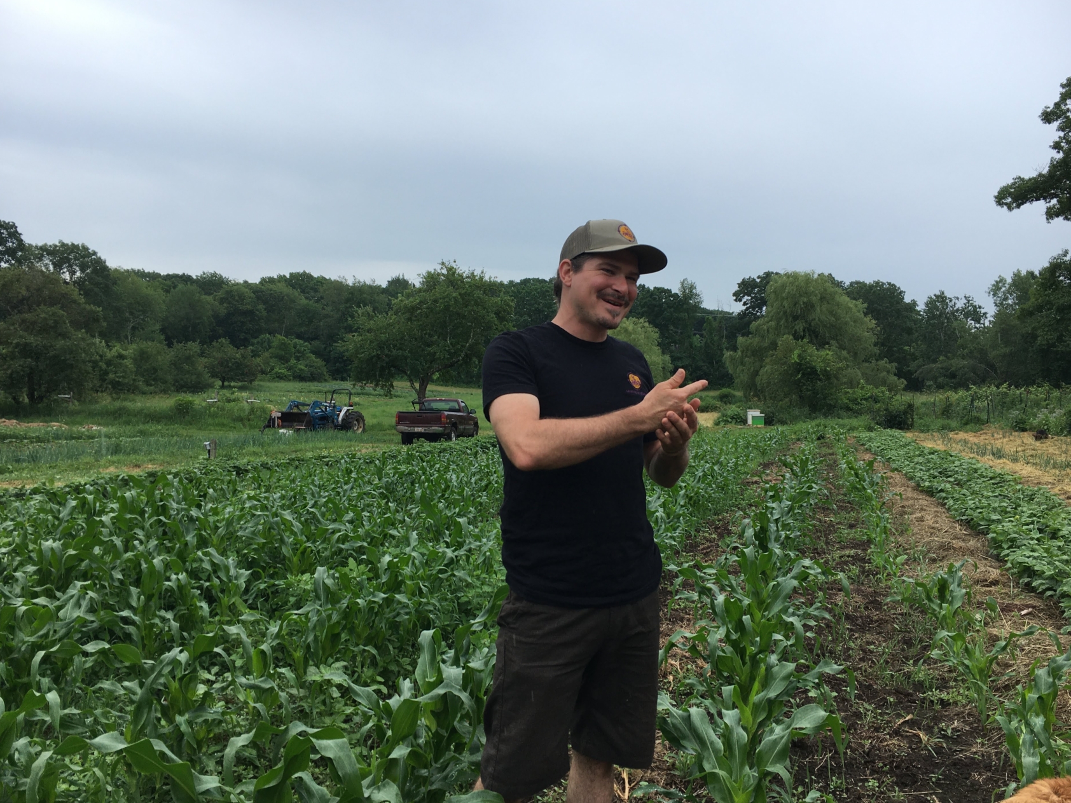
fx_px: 959
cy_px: 417
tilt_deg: -3.0
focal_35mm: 31
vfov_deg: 45.4
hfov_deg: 58.3
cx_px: 530
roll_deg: -0.5
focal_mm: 4.15
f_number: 2.2
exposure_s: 1/519
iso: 25
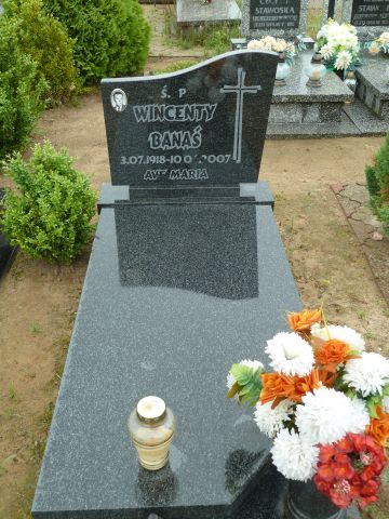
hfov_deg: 40.7
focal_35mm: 35
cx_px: 194
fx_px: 524
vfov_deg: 52.6
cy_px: 260
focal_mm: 5.7
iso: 80
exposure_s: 1/40
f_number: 3.5
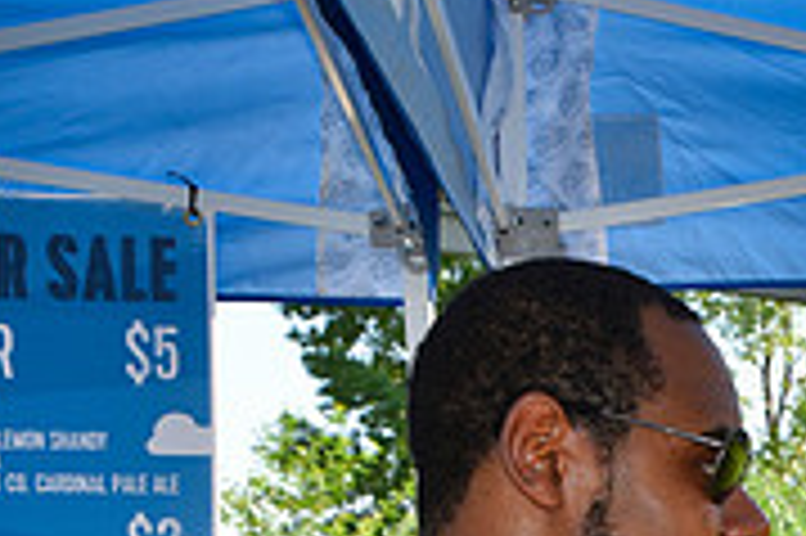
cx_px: 1108
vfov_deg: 13.6
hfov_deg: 19.6
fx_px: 2103
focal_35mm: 94
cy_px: 836
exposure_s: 1/200
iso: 200
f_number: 7.1
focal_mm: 29
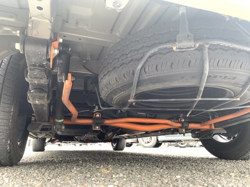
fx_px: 188
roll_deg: -1.4
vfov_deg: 53.1
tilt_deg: +17.1
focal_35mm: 26
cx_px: 125
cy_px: 94
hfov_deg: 67.3
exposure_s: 1/88
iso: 100
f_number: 1.8
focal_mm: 4.25
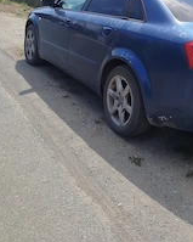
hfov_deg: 31.6
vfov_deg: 38.2
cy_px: 50
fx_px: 336
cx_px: 138
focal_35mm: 47
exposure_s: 1/1657
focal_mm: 5.31
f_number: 1.7
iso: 50
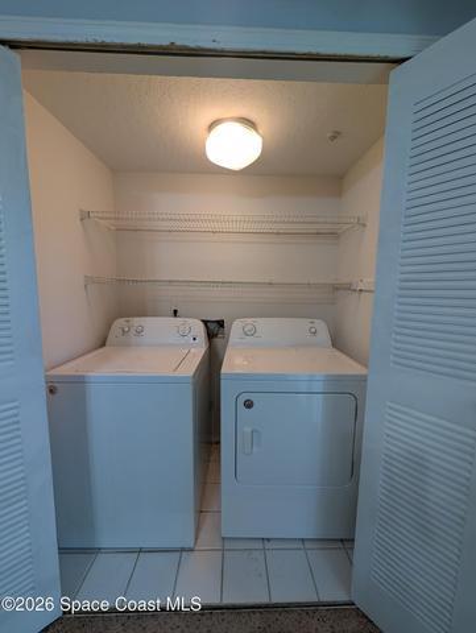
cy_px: 316
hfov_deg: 94.6
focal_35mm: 12
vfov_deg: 110.5
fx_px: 220
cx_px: 238
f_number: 1.7
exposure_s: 1/120
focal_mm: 2.02
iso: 152
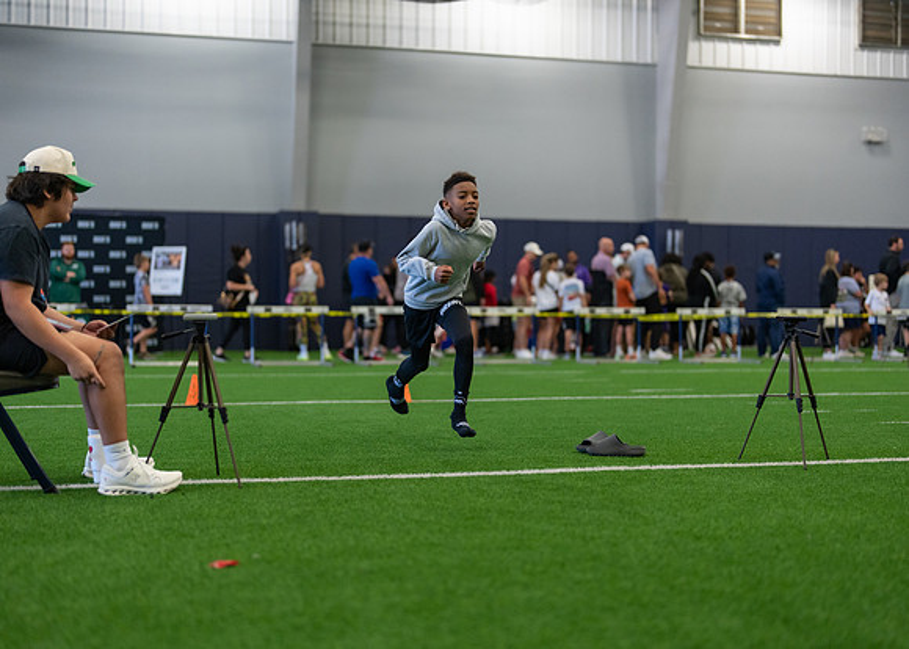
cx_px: 454
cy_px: 324
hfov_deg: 36.7
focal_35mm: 53
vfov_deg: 26.6
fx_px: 1371
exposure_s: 1/1000
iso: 1250
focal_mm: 50
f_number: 1.2
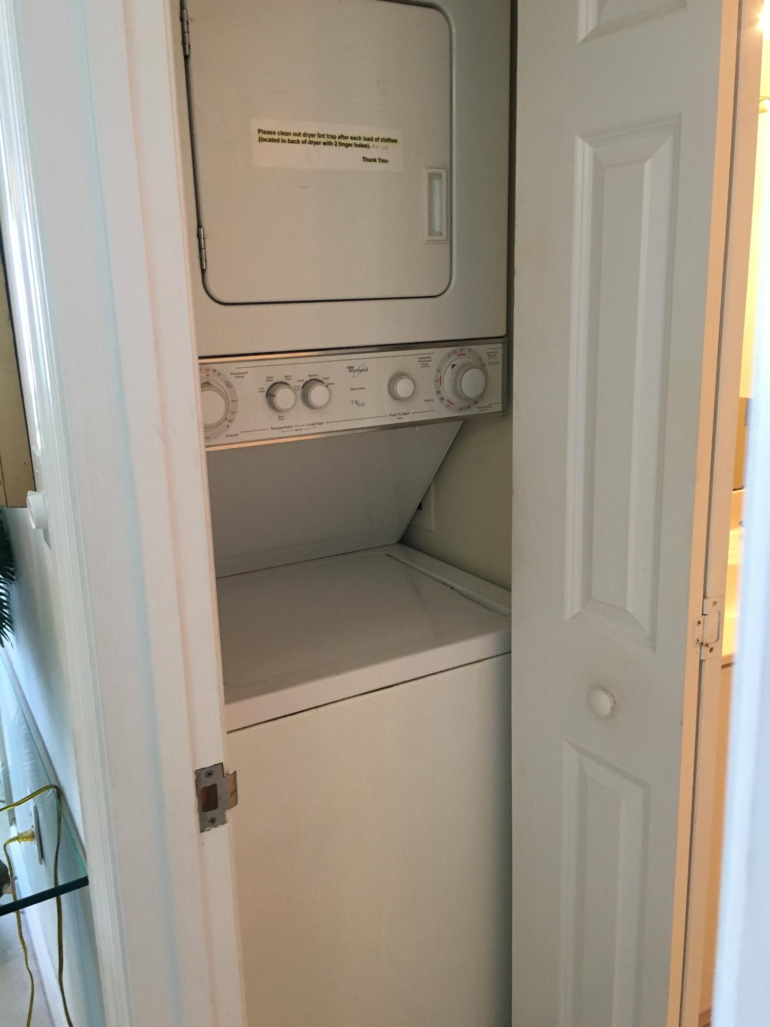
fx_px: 860
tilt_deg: -14.5
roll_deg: +0.4
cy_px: 514
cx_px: 385
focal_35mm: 29
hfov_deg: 48.2
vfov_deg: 61.7
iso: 125
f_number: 2.2
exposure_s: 1/30
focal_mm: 4.15
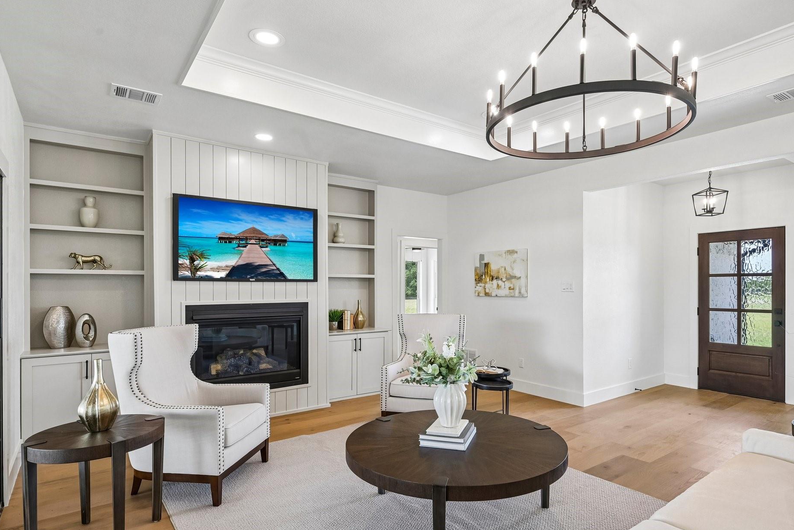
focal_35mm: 20
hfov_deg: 83.8
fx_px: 441
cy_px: 283
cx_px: 425
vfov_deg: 61.9
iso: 400
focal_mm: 18
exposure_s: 1/60
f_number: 8
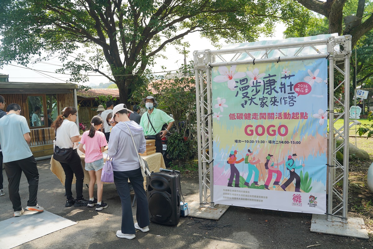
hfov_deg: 65.5
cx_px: 186
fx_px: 290
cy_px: 124
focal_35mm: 28
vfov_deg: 46.4
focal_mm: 28
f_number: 5.6
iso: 100
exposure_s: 1/125
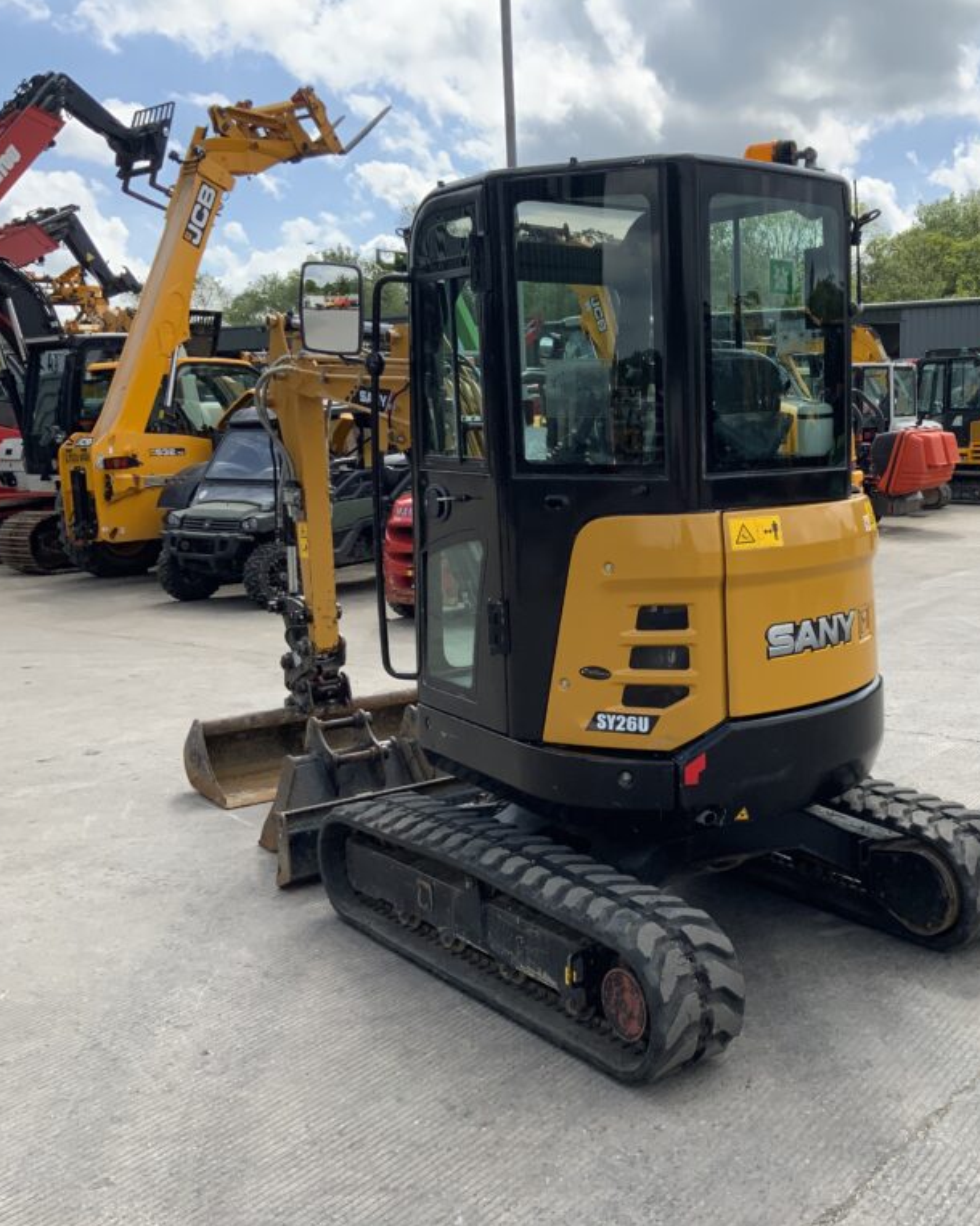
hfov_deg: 38.1
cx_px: 745
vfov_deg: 47.9
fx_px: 1378
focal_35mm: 38
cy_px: 615
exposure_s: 1/1342
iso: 16
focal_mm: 3
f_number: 1.8
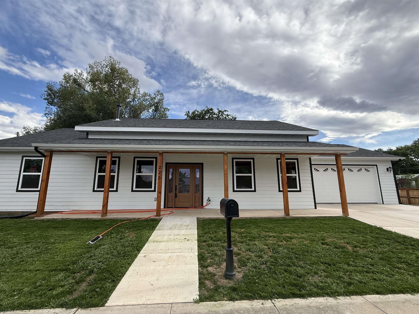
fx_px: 182
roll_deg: -0.4
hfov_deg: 98.2
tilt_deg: +9.7
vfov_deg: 81.7
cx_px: 205
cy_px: 157
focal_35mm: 15
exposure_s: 1/914
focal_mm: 2.22
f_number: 2.2
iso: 64
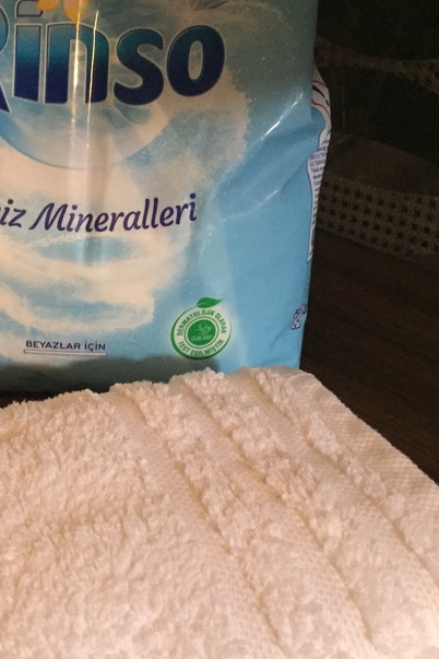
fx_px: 841
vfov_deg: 42.7
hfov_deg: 28.7
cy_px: 298
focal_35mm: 46
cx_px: 100
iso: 400
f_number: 2.2
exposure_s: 1/17
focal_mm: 4.15
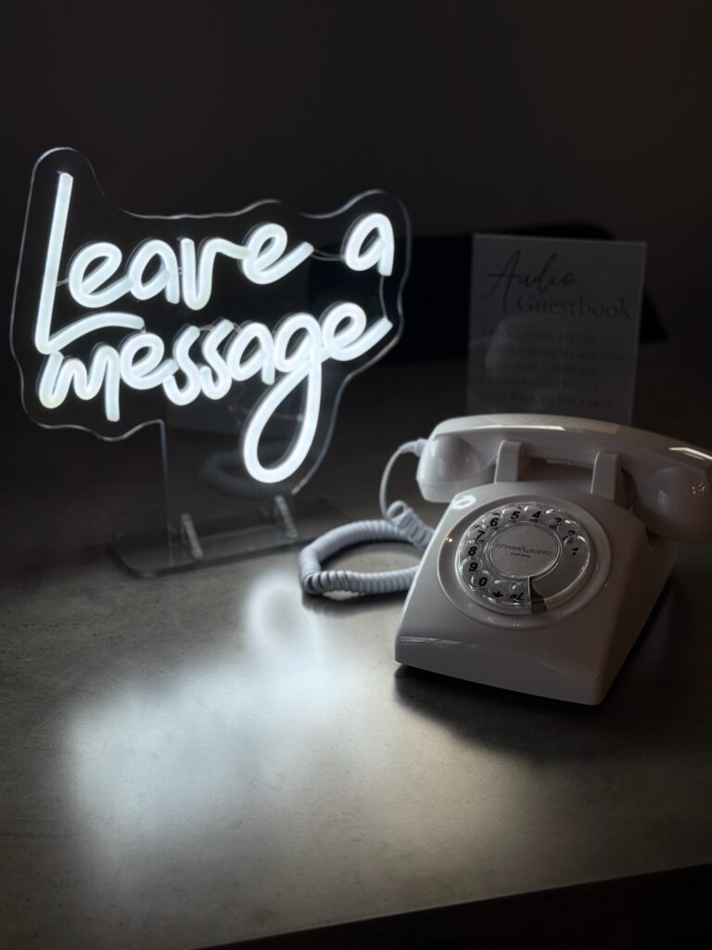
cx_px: 356
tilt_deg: -20.7
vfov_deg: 39.7
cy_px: 475
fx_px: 1316
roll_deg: +0.2
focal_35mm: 48
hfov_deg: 30.3
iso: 64
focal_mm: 6.76
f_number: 1.78
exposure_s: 1/338
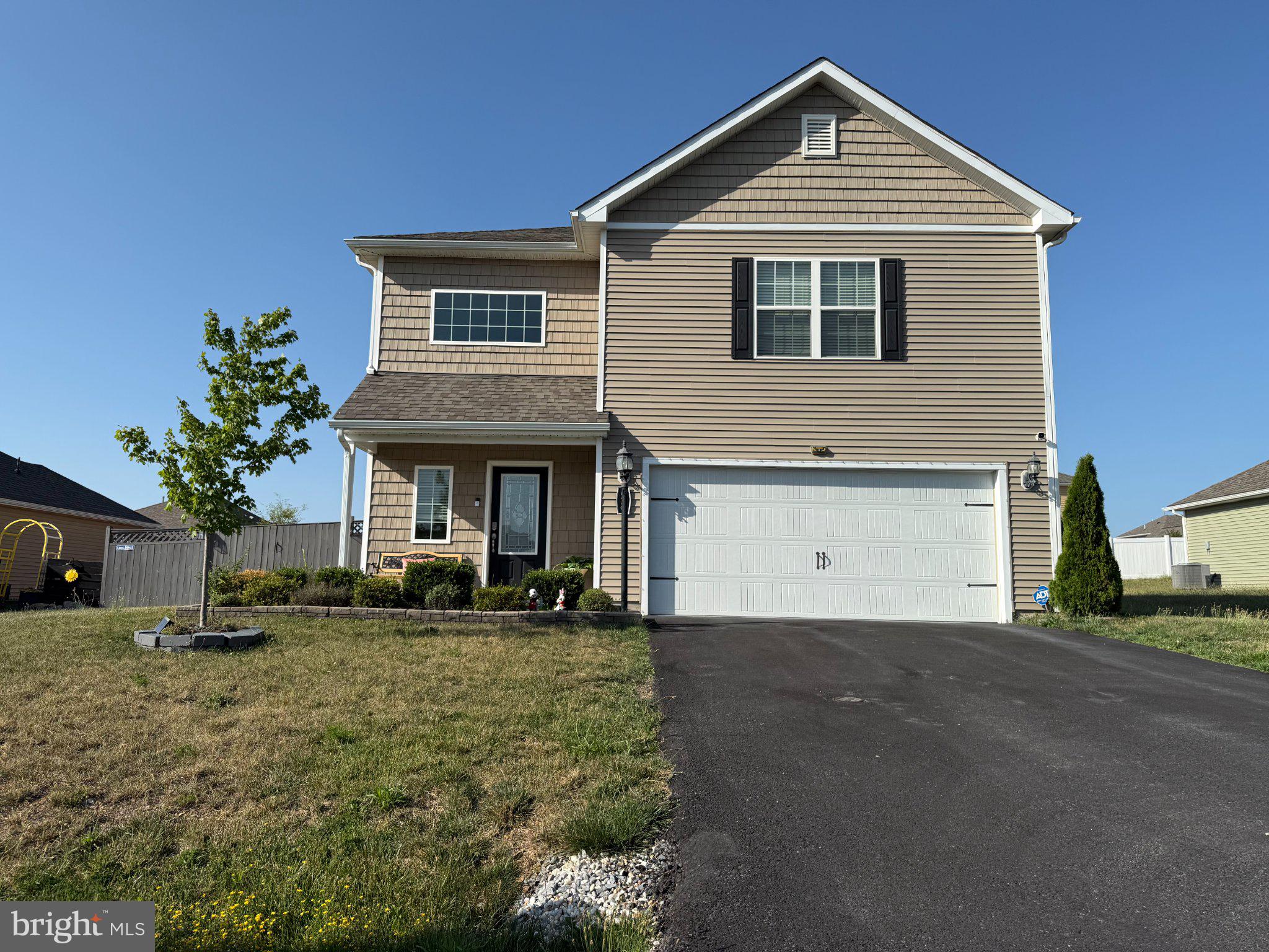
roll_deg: -1.7
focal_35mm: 24
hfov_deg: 71.6
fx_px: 880
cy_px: 476
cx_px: 634
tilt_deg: +7.8
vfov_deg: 56.8
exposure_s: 1/4975
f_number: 1.78
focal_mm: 6.76
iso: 80
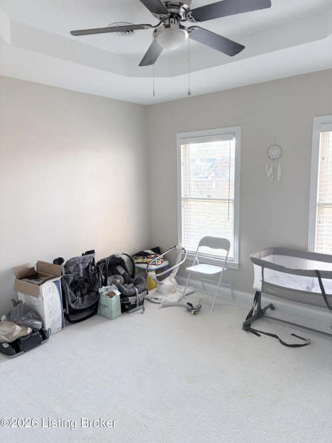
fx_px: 333
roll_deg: +0.6
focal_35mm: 26
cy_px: 222
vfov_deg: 67.3
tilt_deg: -7.1
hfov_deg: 53.0
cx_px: 166
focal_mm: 5.96
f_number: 1.6
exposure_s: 1/84
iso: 125
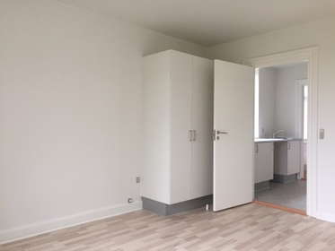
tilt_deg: -0.4
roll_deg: -1.7
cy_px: 126
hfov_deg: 61.6
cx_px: 168
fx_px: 281
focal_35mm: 29
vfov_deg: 48.3
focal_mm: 4.15
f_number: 2.2
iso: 80
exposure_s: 1/33
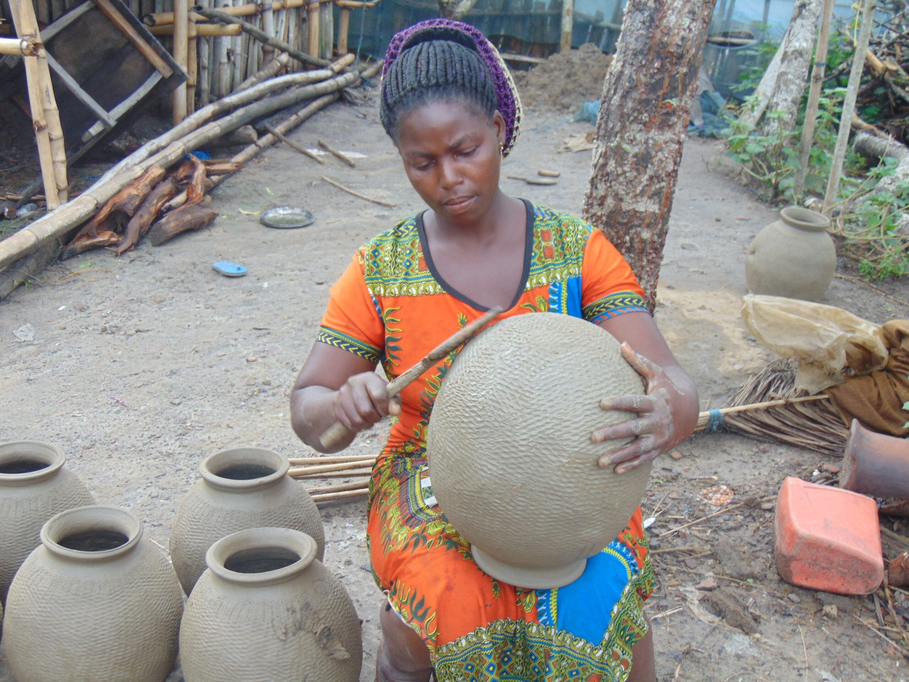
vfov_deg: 34.3
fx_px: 1103
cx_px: 454
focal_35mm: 42
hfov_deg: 44.8
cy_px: 341
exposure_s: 1/100
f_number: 3.3
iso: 80
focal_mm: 7.6
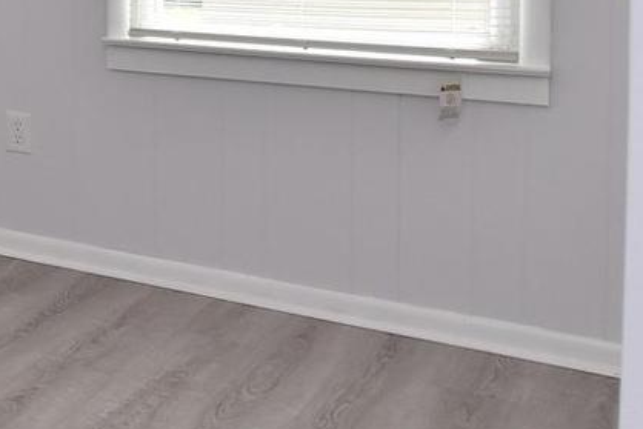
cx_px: -449
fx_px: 1108
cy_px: -65
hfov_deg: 22.5
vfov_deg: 20.7
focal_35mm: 62
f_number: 9
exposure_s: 1/200
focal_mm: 12
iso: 800
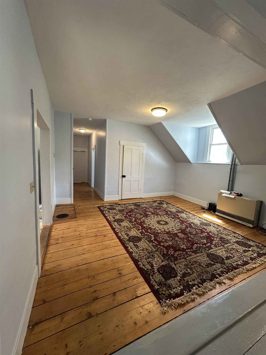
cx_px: 133
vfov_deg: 102.1
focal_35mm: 14
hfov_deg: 85.7
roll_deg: -3.6
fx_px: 143
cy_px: 178
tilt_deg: -6.2
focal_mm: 2.22
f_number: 2.2
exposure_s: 1/60
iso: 200
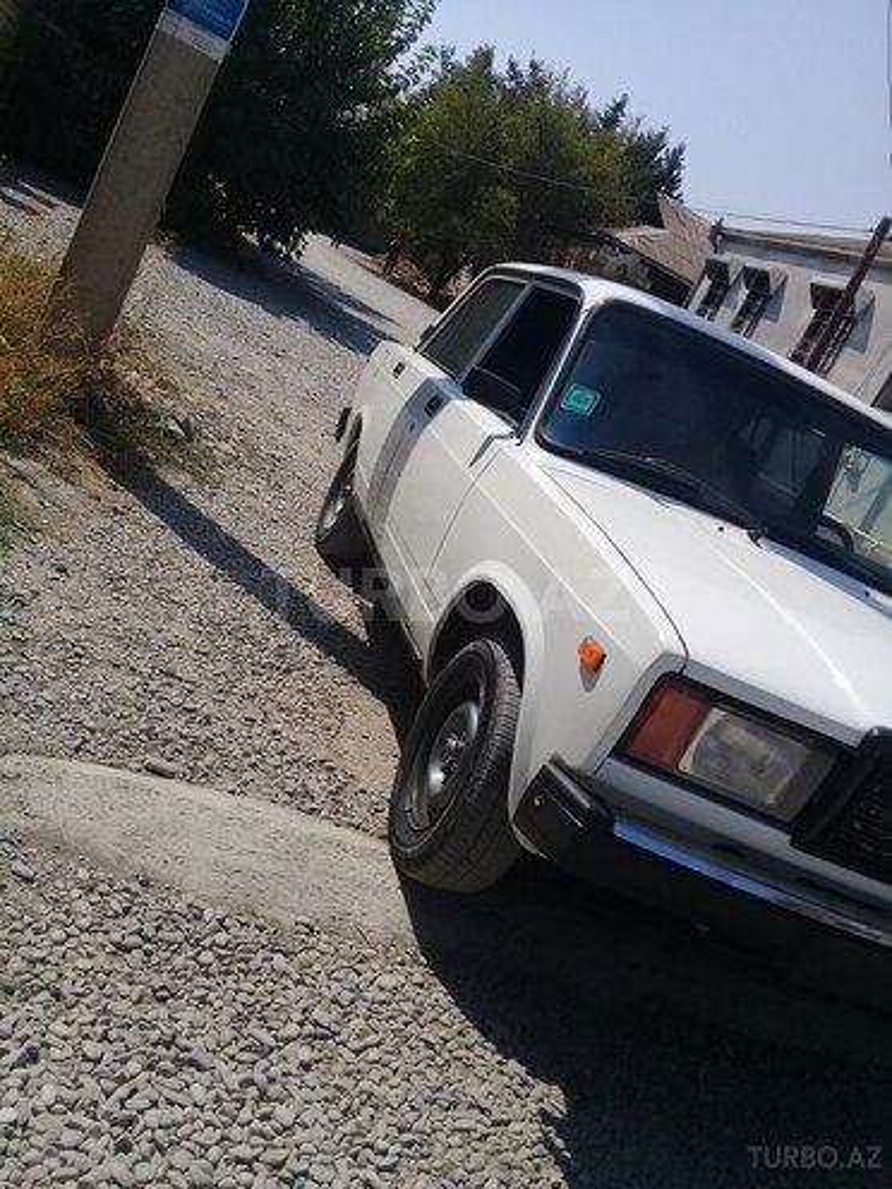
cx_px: 446
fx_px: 1065
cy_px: 594
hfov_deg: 45.4
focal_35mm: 31
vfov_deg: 58.4
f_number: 2.2
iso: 50
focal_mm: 3.3
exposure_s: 1/2123
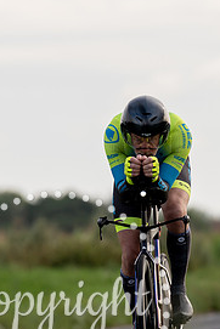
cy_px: 221
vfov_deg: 3.4
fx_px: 5593
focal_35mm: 611
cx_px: 97
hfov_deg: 2.3
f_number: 3.2
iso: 100
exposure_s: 1/1000
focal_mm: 200
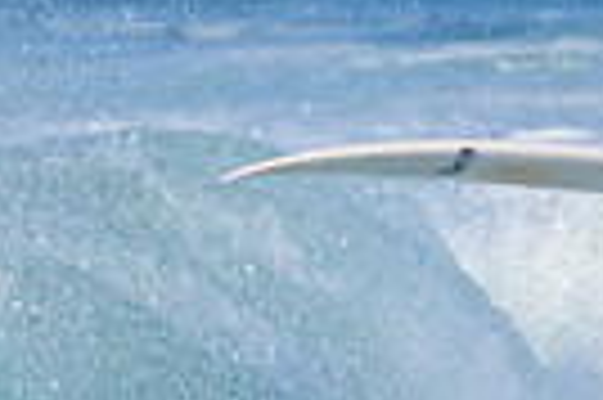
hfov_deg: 0.6
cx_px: 356
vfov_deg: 0.4
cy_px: 739
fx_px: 57984
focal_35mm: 3466
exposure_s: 1/2000
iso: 800
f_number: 11
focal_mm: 800
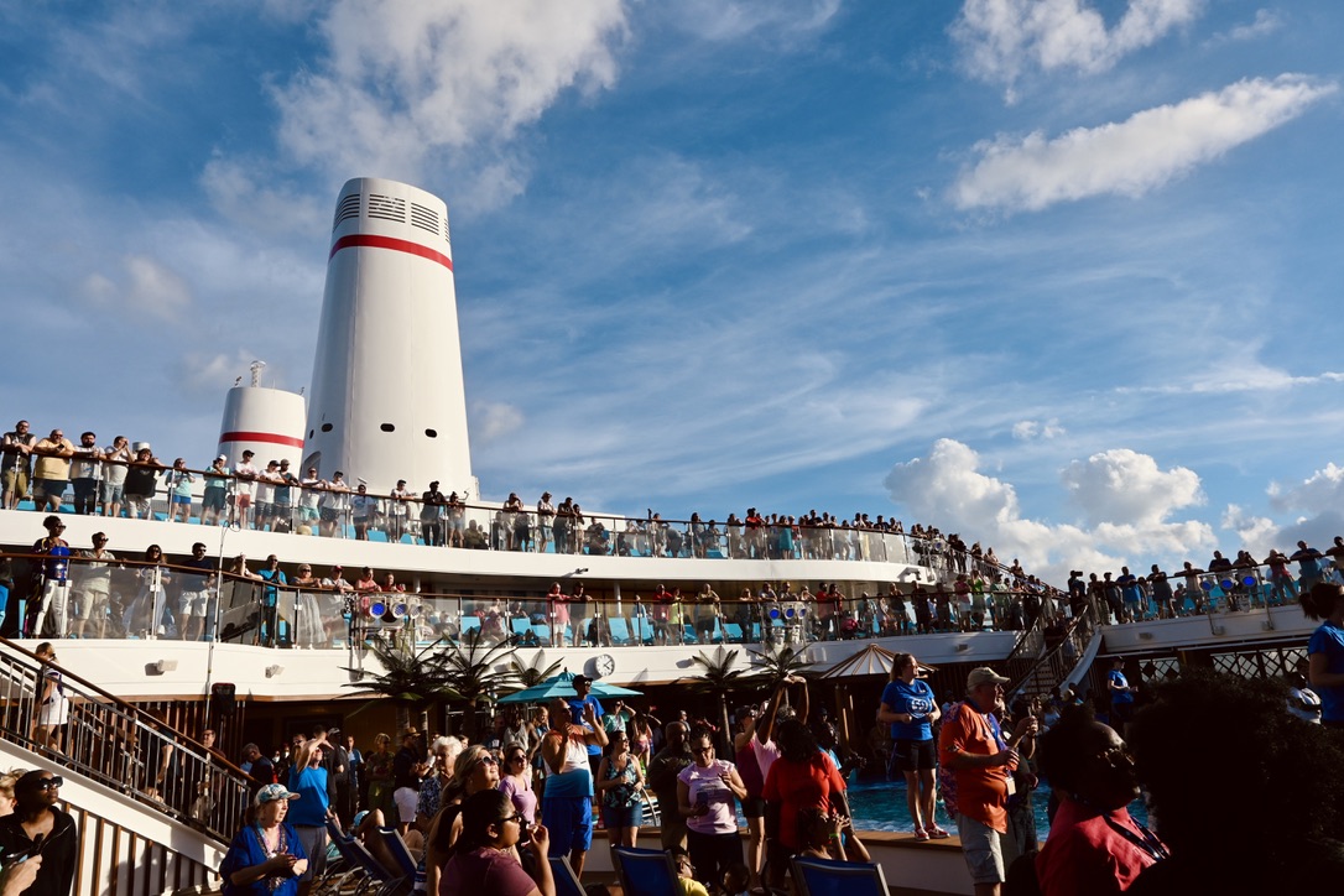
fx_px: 896
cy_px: 448
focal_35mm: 24
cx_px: 672
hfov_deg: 73.7
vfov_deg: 53.1
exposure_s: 1/320
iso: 100
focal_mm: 16
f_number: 9
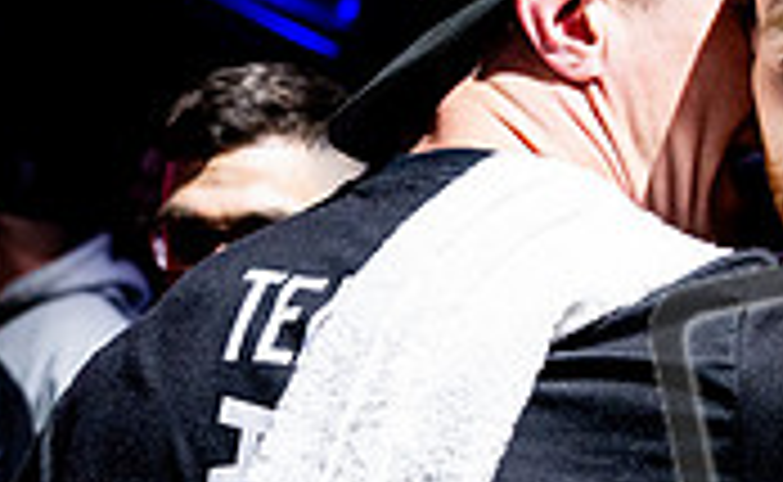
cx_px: 824
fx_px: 1954
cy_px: 256
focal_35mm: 92
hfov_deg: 21.7
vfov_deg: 14.0
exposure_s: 1/800
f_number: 2.8
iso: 3200
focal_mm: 24
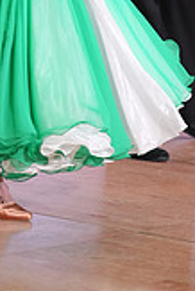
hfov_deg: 7.0
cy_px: -216
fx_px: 1589
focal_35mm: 196
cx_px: 101
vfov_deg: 10.0
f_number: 4
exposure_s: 1/400
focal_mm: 55
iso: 2000
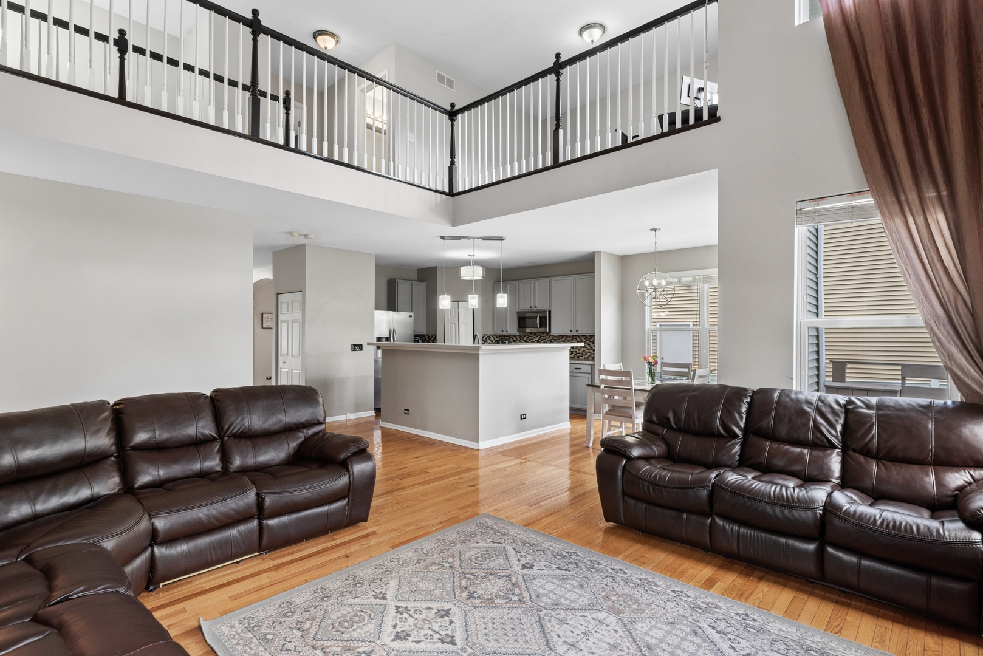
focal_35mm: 17
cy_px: 328
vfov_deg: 70.5
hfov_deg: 93.3
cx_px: 492
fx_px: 464
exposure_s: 1/25
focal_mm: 17
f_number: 11
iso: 200
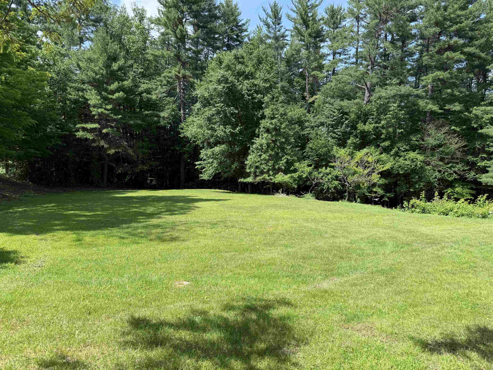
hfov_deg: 71.6
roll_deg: +1.3
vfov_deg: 56.8
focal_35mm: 24
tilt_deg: -1.6
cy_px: 185
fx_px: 342
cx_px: 246
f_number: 1.78
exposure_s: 1/1464
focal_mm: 6.76
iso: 80
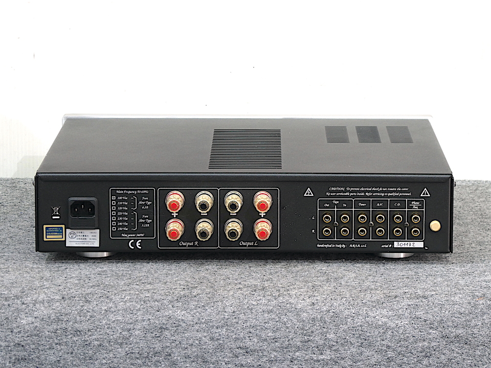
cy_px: 184
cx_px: 246
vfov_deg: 10.4
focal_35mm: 143
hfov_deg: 13.8
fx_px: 2028
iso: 100
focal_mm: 25.6
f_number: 5.4
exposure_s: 1/4
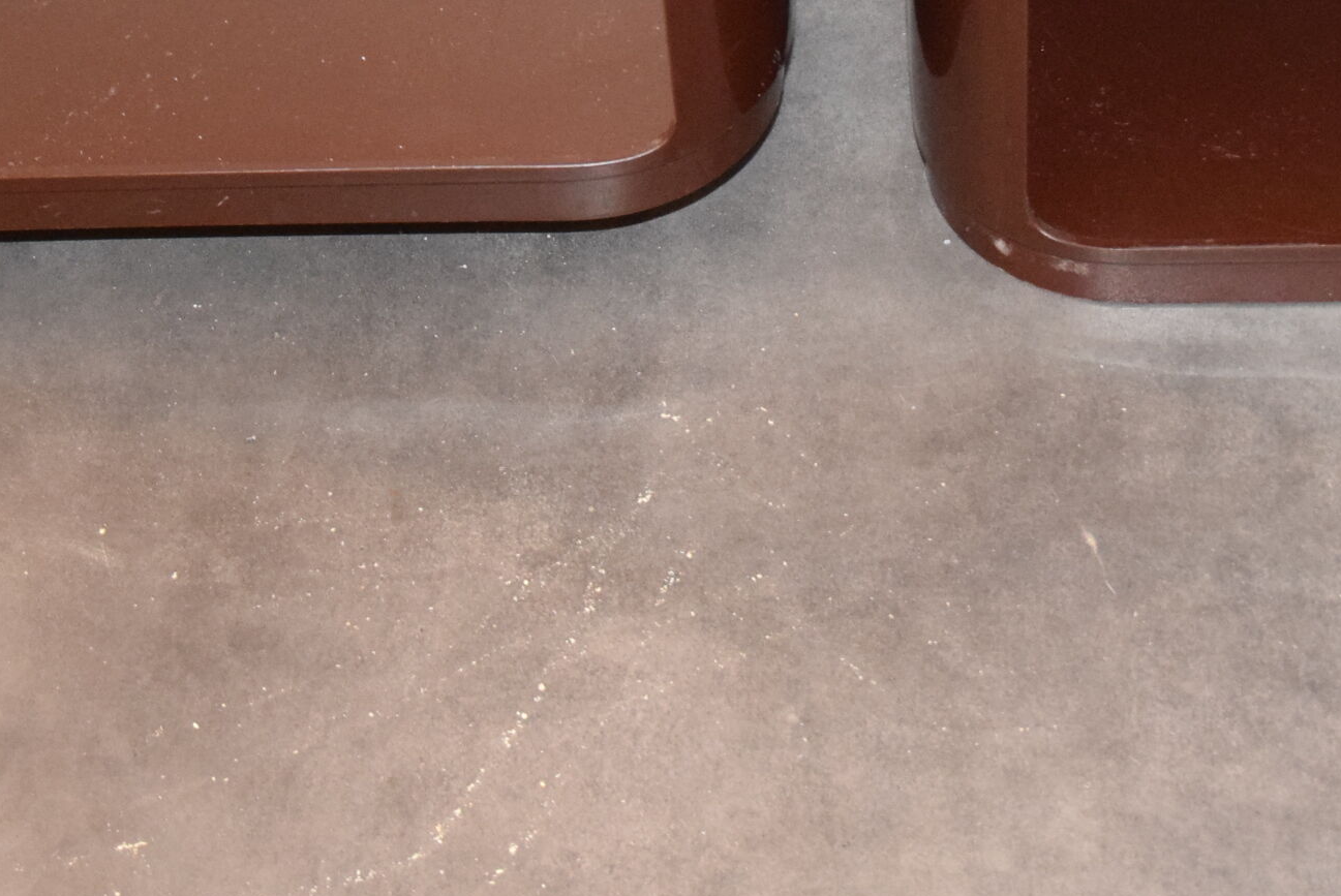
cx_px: 748
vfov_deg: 14.8
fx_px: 3355
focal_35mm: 90
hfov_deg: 22.6
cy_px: -91
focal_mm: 26
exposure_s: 1/50
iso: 3200
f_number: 4
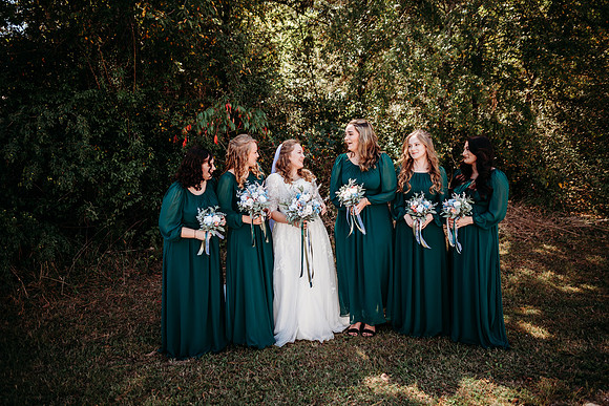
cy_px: 203
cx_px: 304
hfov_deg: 73.7
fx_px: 406
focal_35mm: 24
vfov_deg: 53.2
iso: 160
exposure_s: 1/800
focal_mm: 24
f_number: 2.2
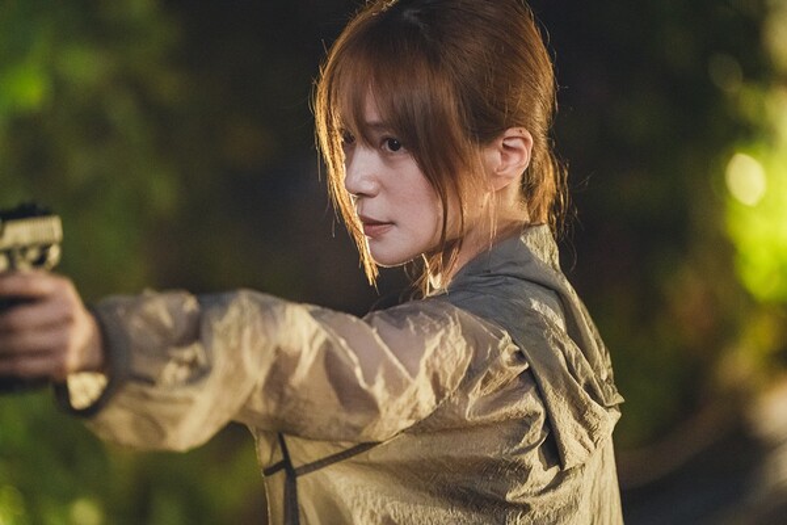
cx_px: 394
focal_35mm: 200
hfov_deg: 10.3
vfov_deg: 6.9
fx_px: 4372
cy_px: 262
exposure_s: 1/100
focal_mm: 200
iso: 25600
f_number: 2.8
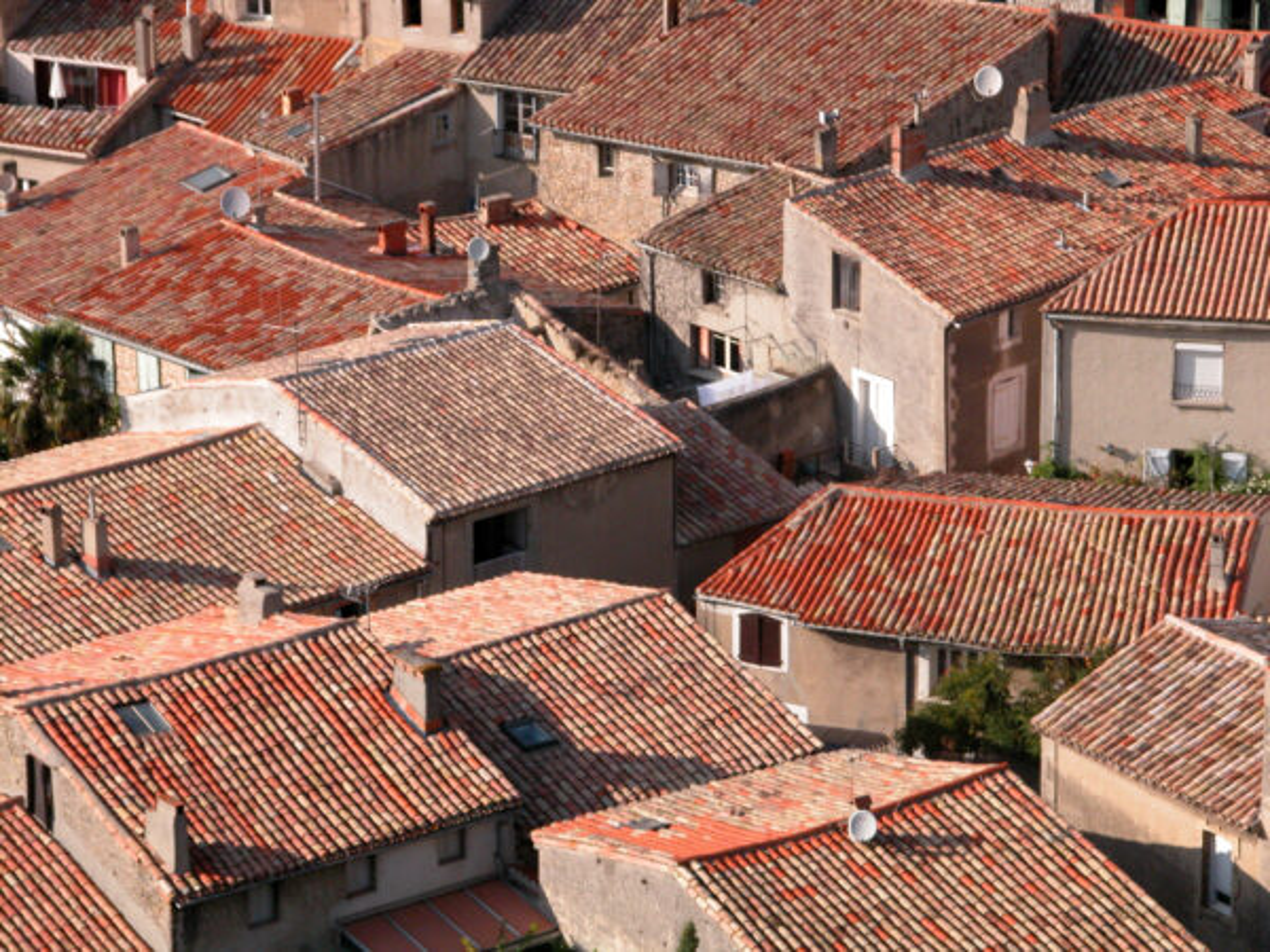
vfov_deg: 9.2
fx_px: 5907
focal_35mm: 161
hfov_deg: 12.3
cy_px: 476
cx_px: 635
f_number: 6.2
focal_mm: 41.1
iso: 100
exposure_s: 1/627
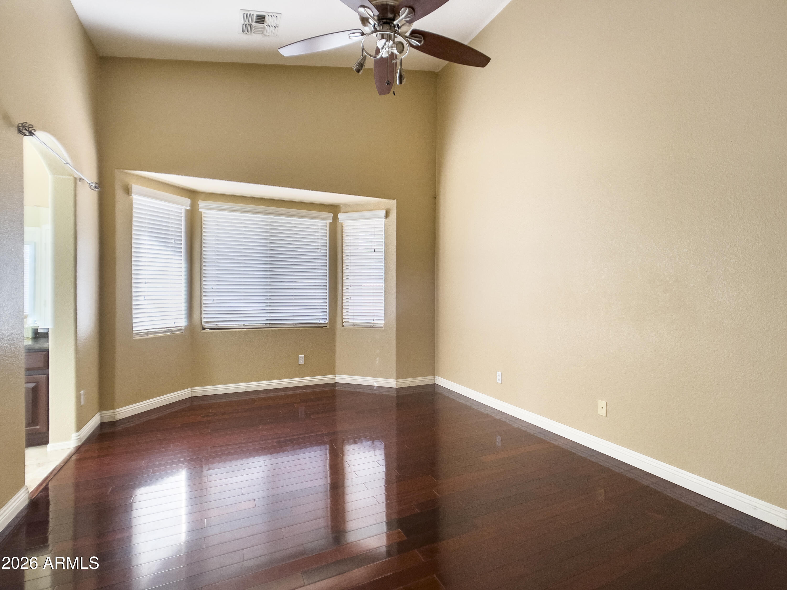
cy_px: 295
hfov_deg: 67.3
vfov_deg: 53.1
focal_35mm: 26
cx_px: 394
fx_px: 591
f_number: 1.6
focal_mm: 5.1
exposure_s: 1/120
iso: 64
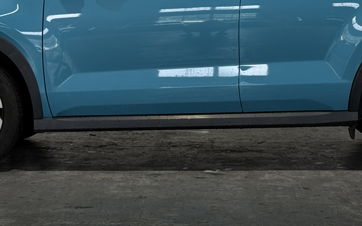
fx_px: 1154
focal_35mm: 117
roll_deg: +0.2
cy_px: 9
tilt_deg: -0.5
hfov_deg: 17.8
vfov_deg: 11.1
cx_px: 193
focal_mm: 6.76
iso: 100
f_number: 1.78
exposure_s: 1/120
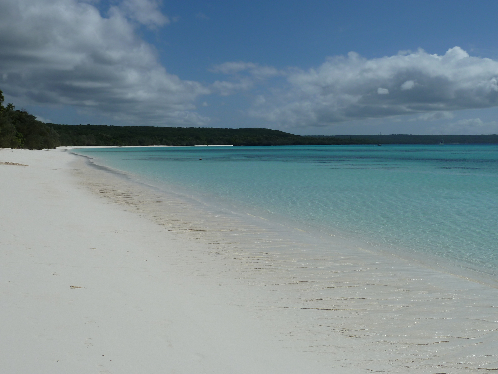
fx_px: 633
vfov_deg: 32.9
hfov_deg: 42.9
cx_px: 249
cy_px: 187
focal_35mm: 44
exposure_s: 1/800
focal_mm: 7.3
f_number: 6.3
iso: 80
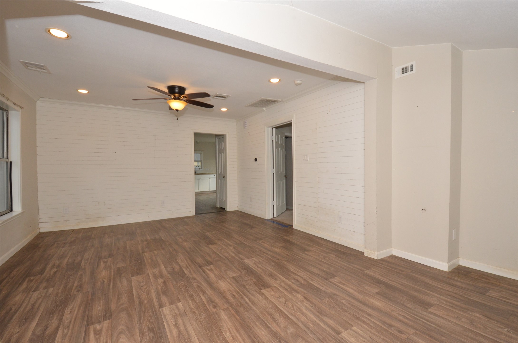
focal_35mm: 16
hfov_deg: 95.1
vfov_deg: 71.8
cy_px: 172
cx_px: 259
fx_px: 237
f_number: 14
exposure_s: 1/60
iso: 800
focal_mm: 11
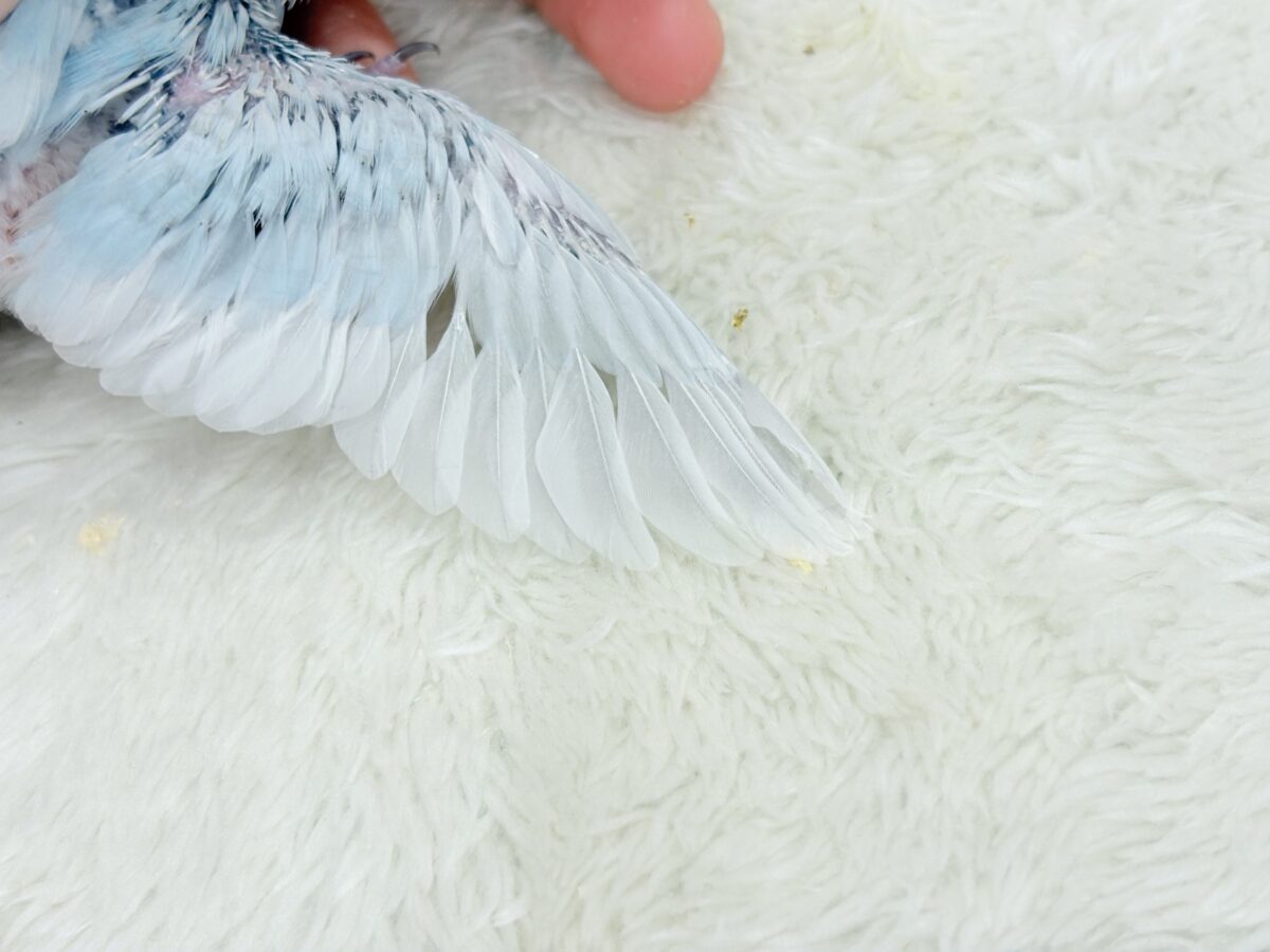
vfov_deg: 28.0
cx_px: 635
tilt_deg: -53.1
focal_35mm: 52
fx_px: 1908
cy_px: 476
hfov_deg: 36.8
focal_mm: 5.96
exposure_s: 1/50
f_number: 1.6
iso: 32
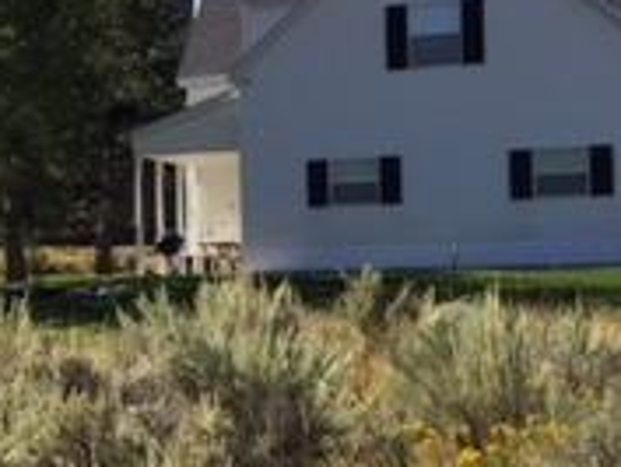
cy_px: 242
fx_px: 1885
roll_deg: -1.7
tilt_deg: +3.5
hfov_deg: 16.1
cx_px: -467
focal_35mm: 105
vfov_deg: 14.1
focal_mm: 4.15
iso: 32
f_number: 2.2
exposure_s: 1/1799
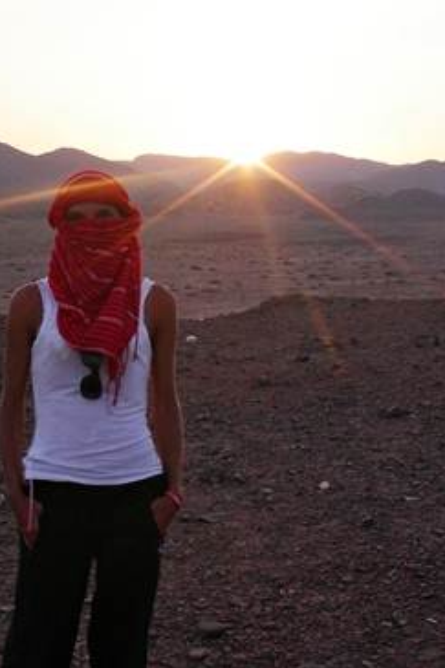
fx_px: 1206
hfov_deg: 20.7
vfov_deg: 30.9
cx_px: 101
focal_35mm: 65
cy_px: 399
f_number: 4
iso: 50
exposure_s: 1/238
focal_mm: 6.3
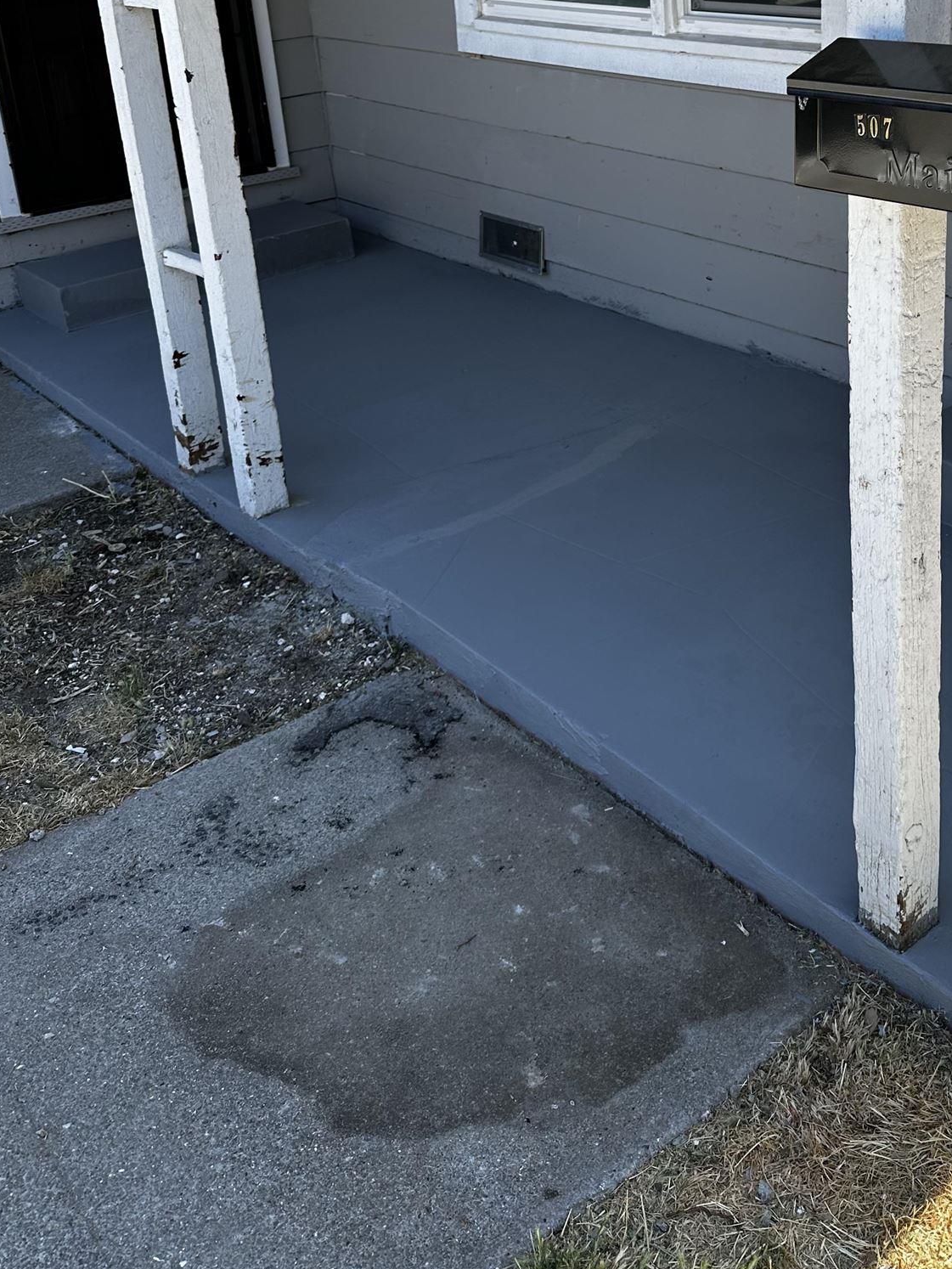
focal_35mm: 37
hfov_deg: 37.8
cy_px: 364
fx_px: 1356
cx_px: 701
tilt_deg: -18.9
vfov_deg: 48.7
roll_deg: +4.4
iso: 80
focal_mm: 6.86
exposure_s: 1/1029
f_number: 1.78
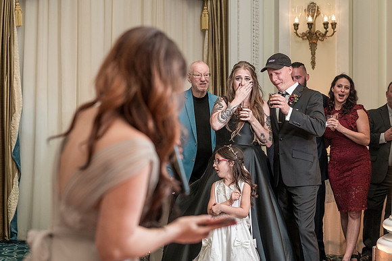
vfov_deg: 17.1
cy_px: 130
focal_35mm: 80
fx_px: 872
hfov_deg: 25.3
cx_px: 196
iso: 2000
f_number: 4
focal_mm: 78
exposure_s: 1/200
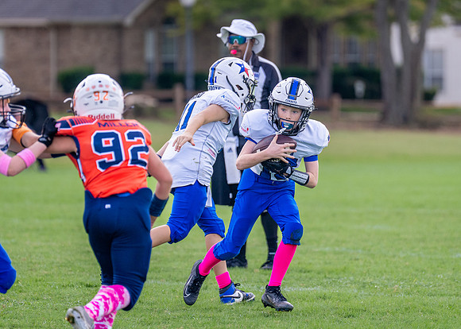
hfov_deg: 5.9
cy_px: 137
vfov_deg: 4.2
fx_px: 4471
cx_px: 248
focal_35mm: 342
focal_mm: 200
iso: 400
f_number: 2.8
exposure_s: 1/2500
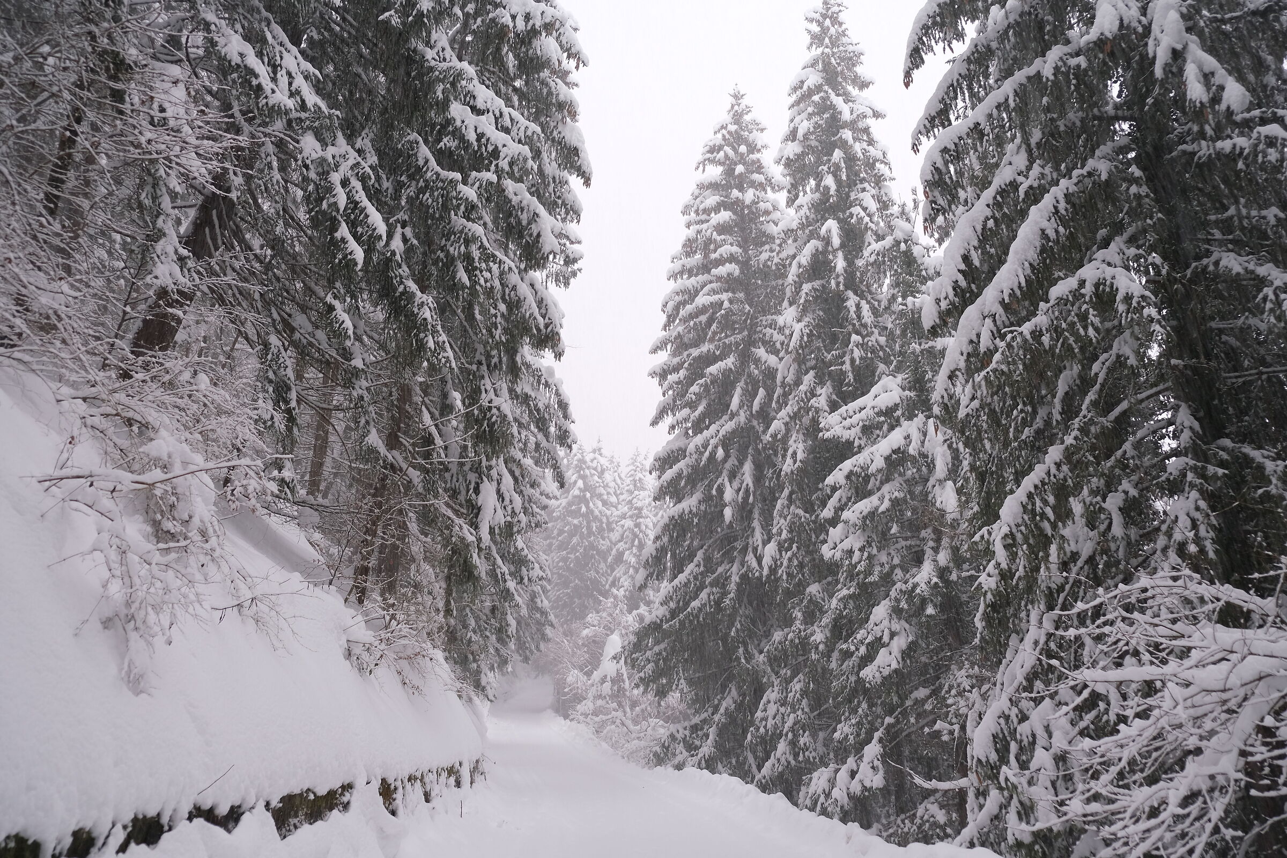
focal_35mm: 27
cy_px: 429
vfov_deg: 47.9
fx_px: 965
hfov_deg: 67.4
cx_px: 644
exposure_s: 1/26
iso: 320
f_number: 2.8
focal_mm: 18
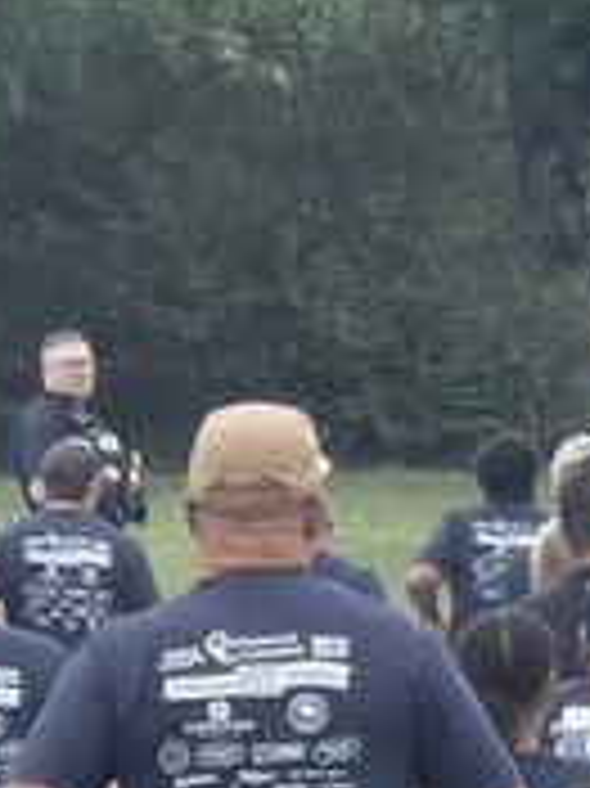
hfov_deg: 1.3
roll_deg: +4.1
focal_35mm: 1172
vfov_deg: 1.7
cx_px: 1522
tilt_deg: +2.9
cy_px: -342
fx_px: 26667
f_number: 2.8
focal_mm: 16.89
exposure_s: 1/497
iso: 50
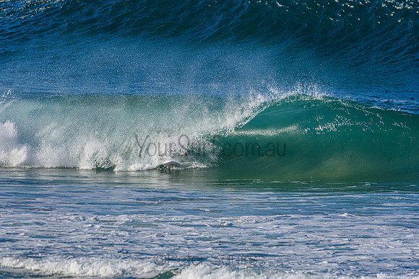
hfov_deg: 2.7
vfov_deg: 1.8
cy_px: 140
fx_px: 8731
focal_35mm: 750
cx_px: 210
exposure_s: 1/2000
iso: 320
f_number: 5.6
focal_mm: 500
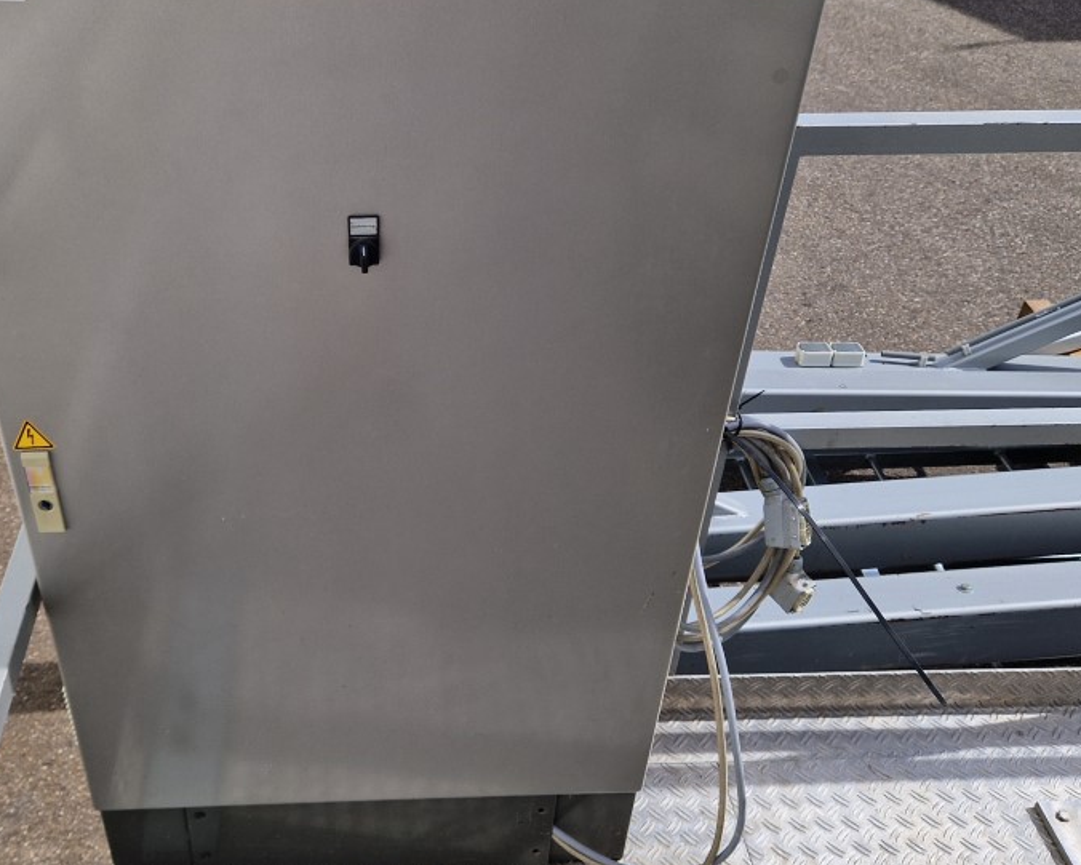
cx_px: 400
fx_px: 1088
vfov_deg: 43.4
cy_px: 416
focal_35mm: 34
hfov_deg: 52.2
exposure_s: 1/2616
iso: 50
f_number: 1.8
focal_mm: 5.4
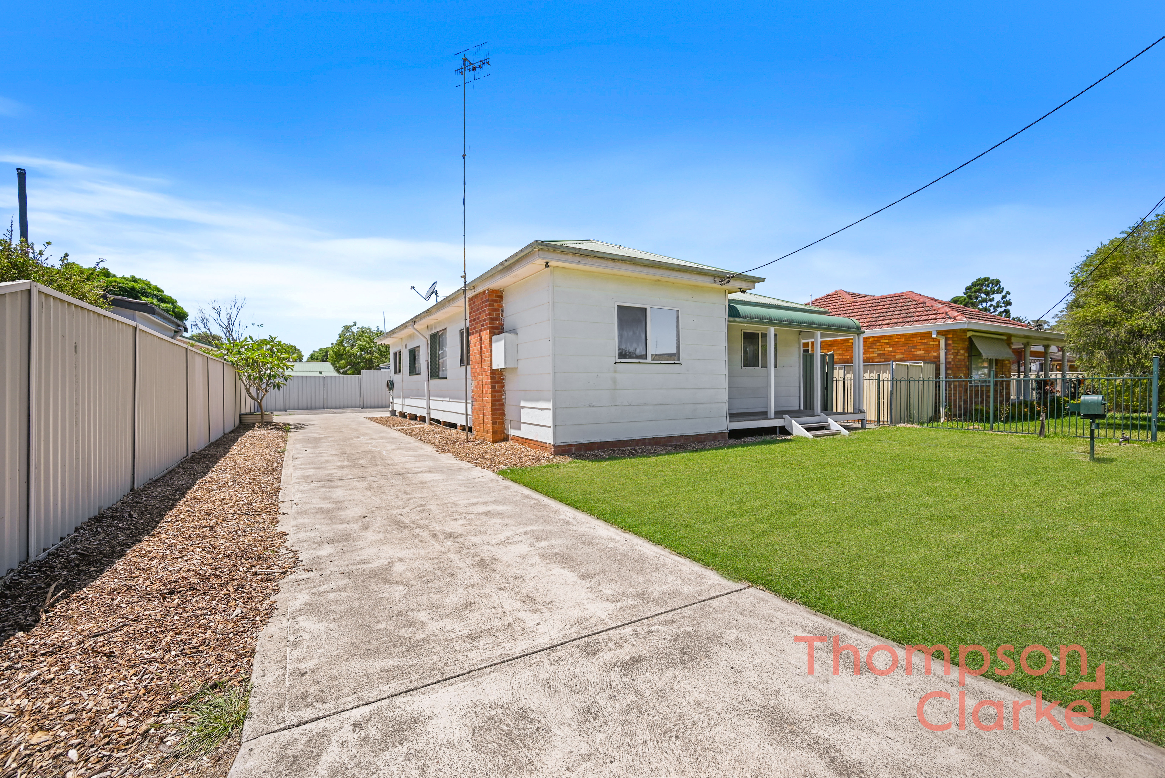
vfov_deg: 81.3
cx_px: 582
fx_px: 453
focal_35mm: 14
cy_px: 389
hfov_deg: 104.2
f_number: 4
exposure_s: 1/800
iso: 100
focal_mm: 14
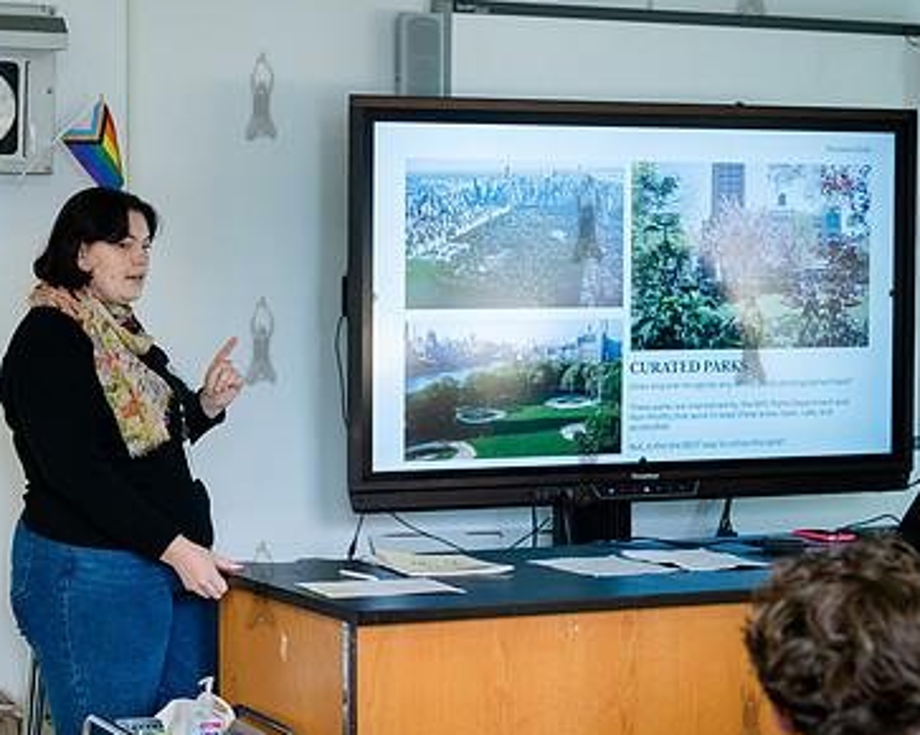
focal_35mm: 83
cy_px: 340
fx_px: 2259
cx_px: 259
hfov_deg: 22.9
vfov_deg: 18.5
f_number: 4
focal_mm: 54
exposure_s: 1/640
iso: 6400
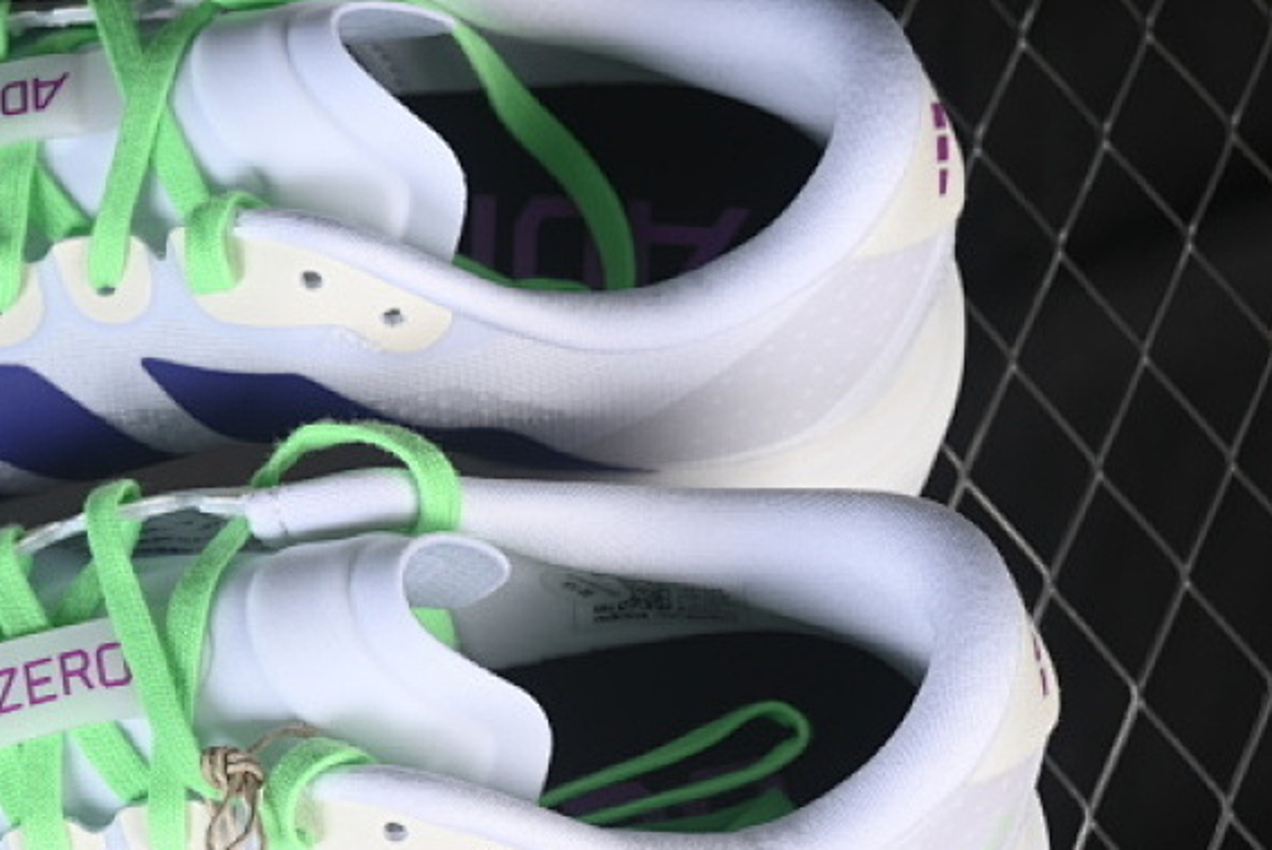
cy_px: 630
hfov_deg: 14.2
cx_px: 175
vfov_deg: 9.6
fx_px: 5055
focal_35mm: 143
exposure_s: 1/80
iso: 160
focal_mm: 50
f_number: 7.1
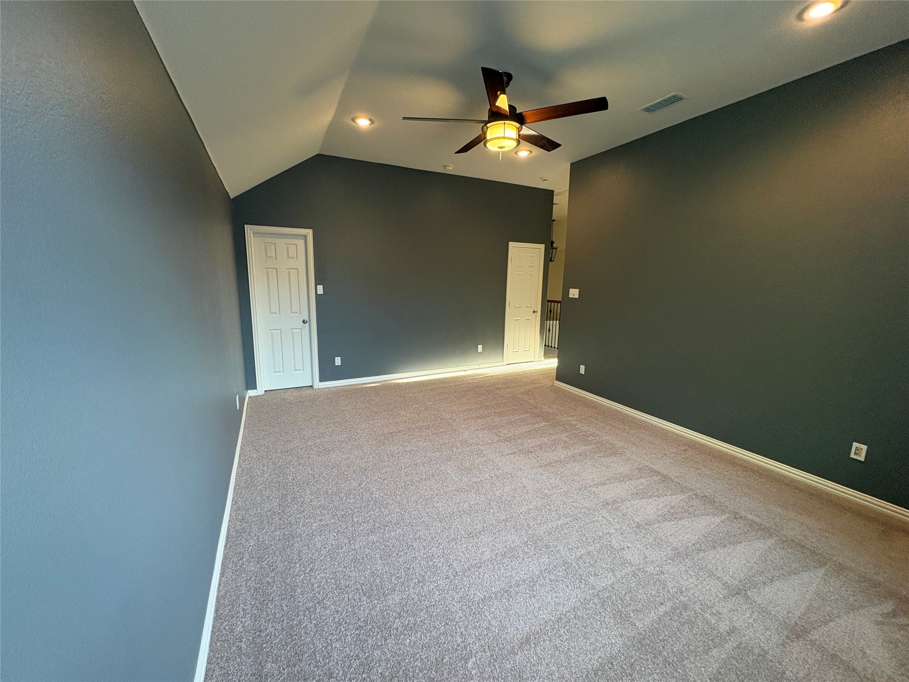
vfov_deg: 85.7
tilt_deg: -9.0
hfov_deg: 102.1
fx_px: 368
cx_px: 454
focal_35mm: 14
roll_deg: -0.7
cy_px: 341
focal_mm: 2.22
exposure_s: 1/60
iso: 320
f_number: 2.2
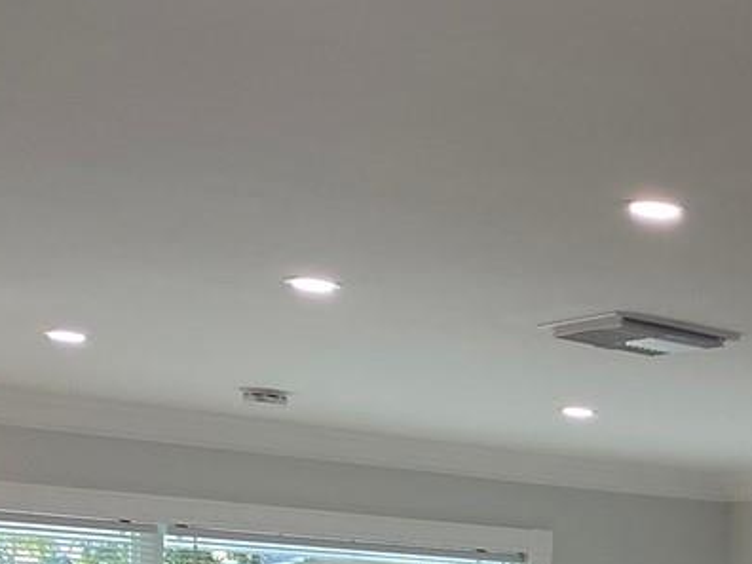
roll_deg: -1.9
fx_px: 2281
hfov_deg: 16.3
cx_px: 1282
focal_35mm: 105
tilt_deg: -2.0
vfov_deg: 13.3
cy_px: 836
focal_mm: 4.25
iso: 64
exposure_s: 1/120
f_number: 1.8
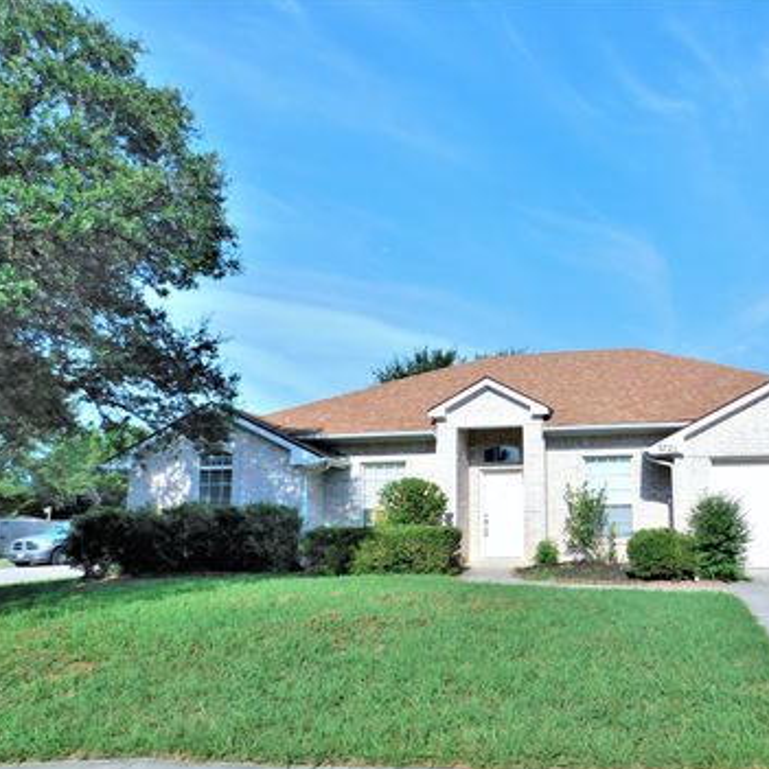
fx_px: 729
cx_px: 528
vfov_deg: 55.6
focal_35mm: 29
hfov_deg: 54.2
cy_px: 406
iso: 125
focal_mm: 4
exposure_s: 1/400
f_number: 6
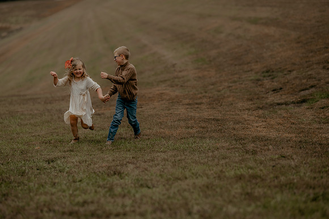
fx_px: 776
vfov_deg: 16.1
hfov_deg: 23.9
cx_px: 164
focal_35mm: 85
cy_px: 110
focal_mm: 85
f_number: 1.8
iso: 400
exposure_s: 1/250
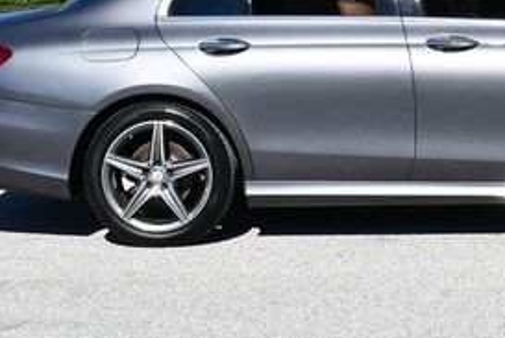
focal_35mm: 136
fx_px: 1911
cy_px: -52
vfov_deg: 10.0
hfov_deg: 14.9
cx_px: 444
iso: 100
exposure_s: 1/250
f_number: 8
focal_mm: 29
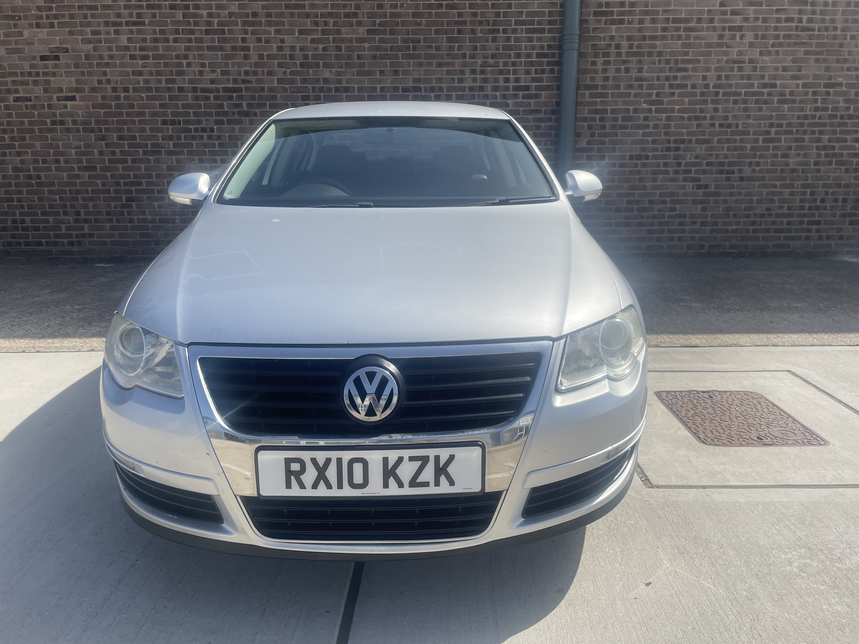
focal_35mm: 26
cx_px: 430
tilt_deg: -14.0
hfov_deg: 67.3
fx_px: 645
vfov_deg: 53.1
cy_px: 322
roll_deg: +0.9
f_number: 1.6
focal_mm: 4.2
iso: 32
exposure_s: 1/4132
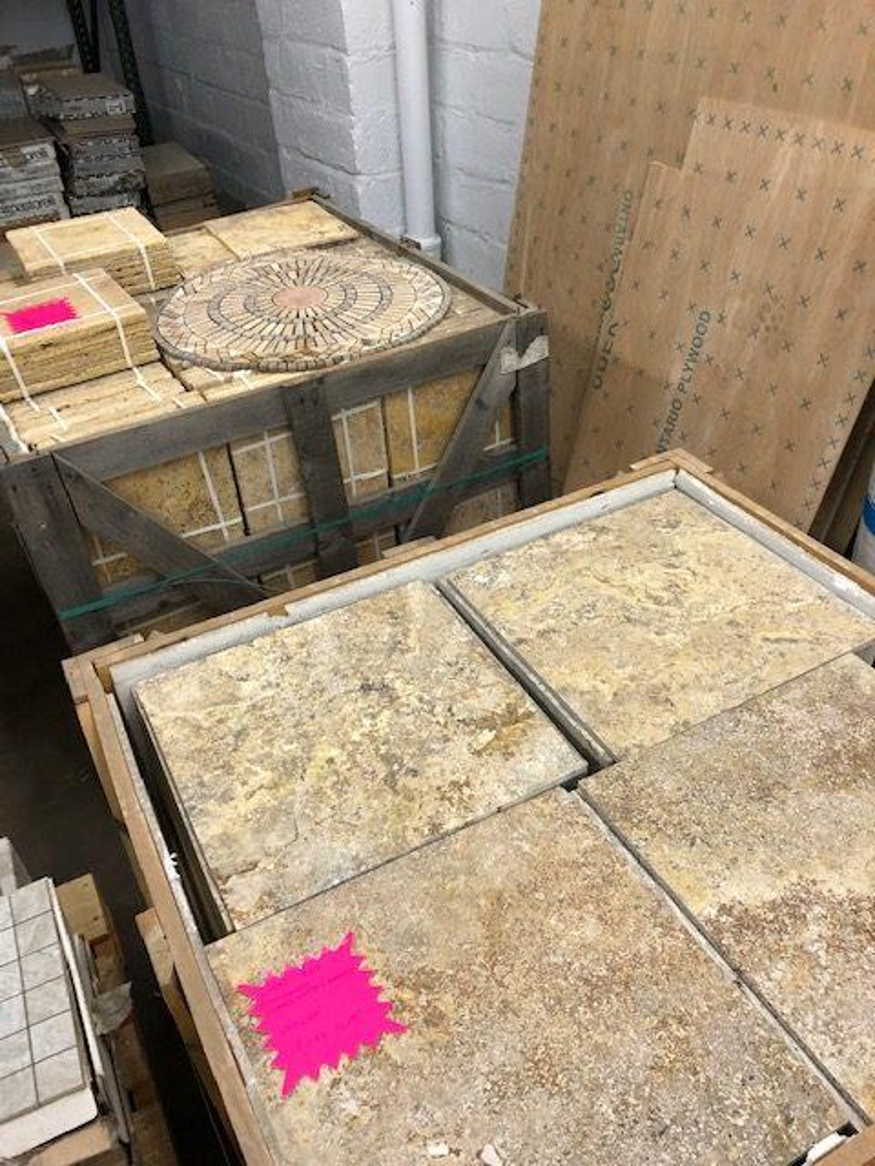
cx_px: 438
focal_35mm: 28
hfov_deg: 49.7
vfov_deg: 63.4
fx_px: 944
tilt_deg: -37.2
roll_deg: +3.2
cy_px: 583
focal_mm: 3.99
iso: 40
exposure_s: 1/15
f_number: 1.8
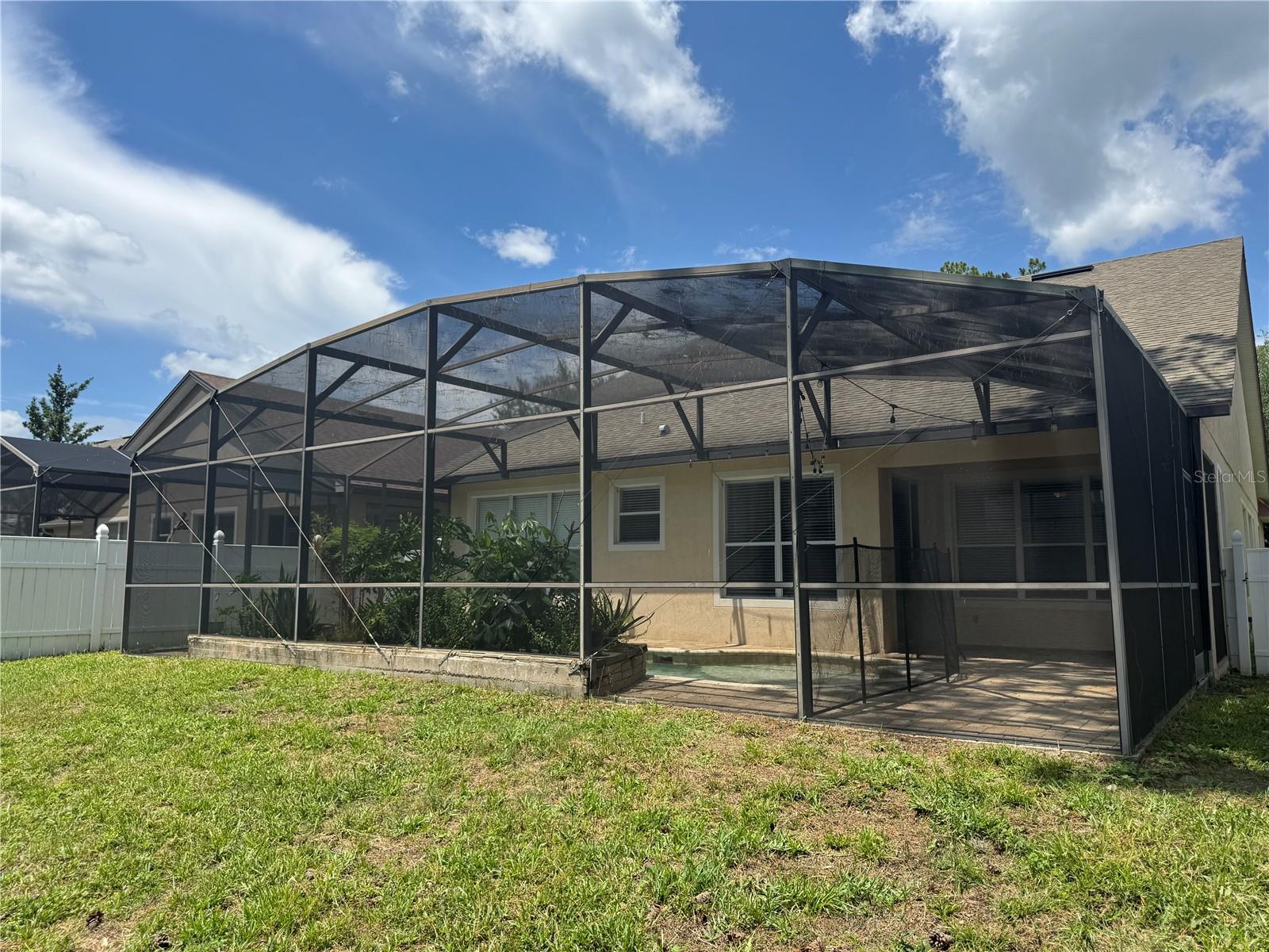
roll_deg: -1.2
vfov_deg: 56.8
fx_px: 880
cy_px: 476
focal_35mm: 24
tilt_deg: +6.4
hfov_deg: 71.6
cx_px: 634
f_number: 1.78
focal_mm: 6.76
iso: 80
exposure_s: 1/4049
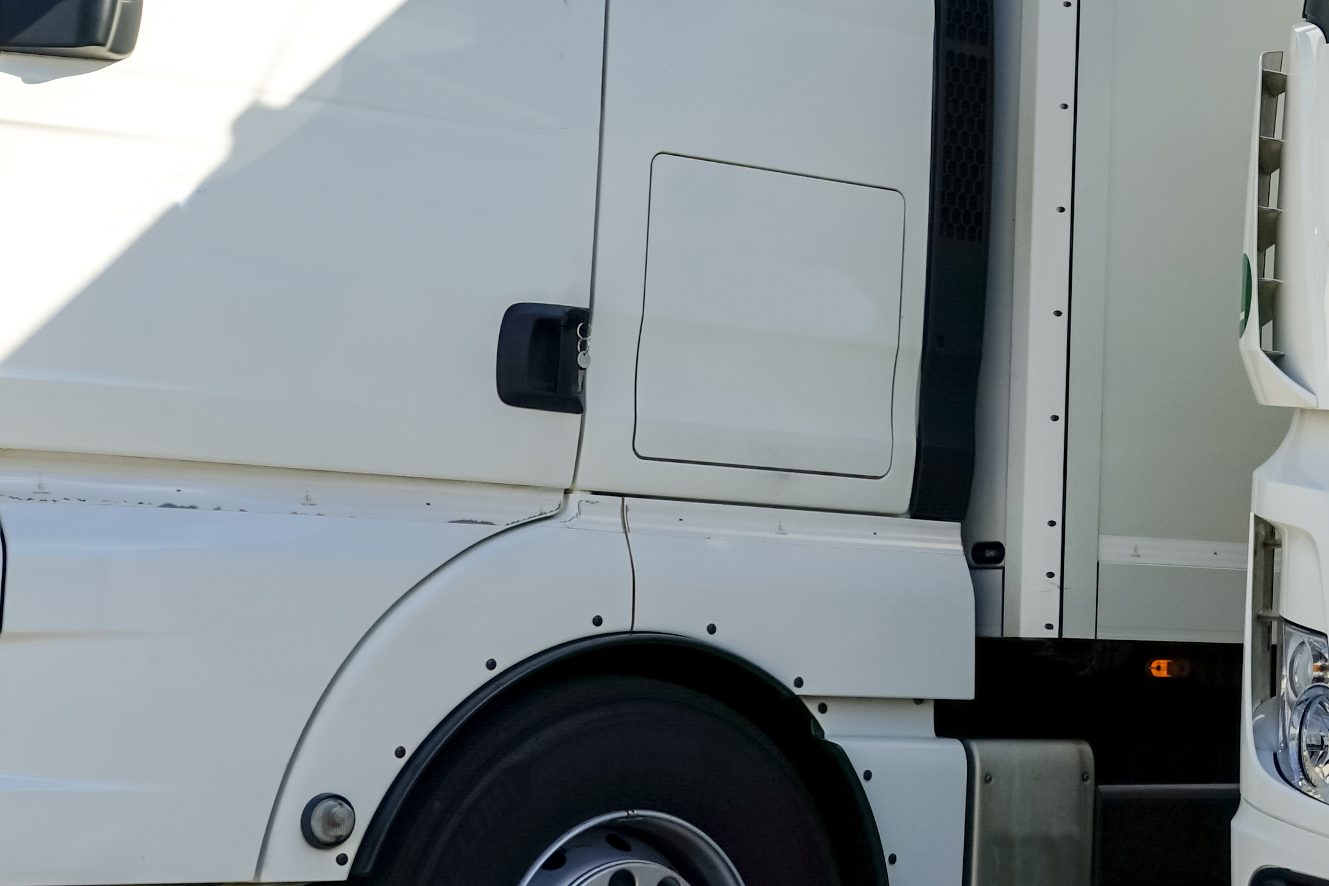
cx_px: 1525
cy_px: 152
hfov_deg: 19.8
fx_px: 3618
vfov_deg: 13.9
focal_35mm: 98
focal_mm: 34
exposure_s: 1/200
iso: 100
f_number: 11
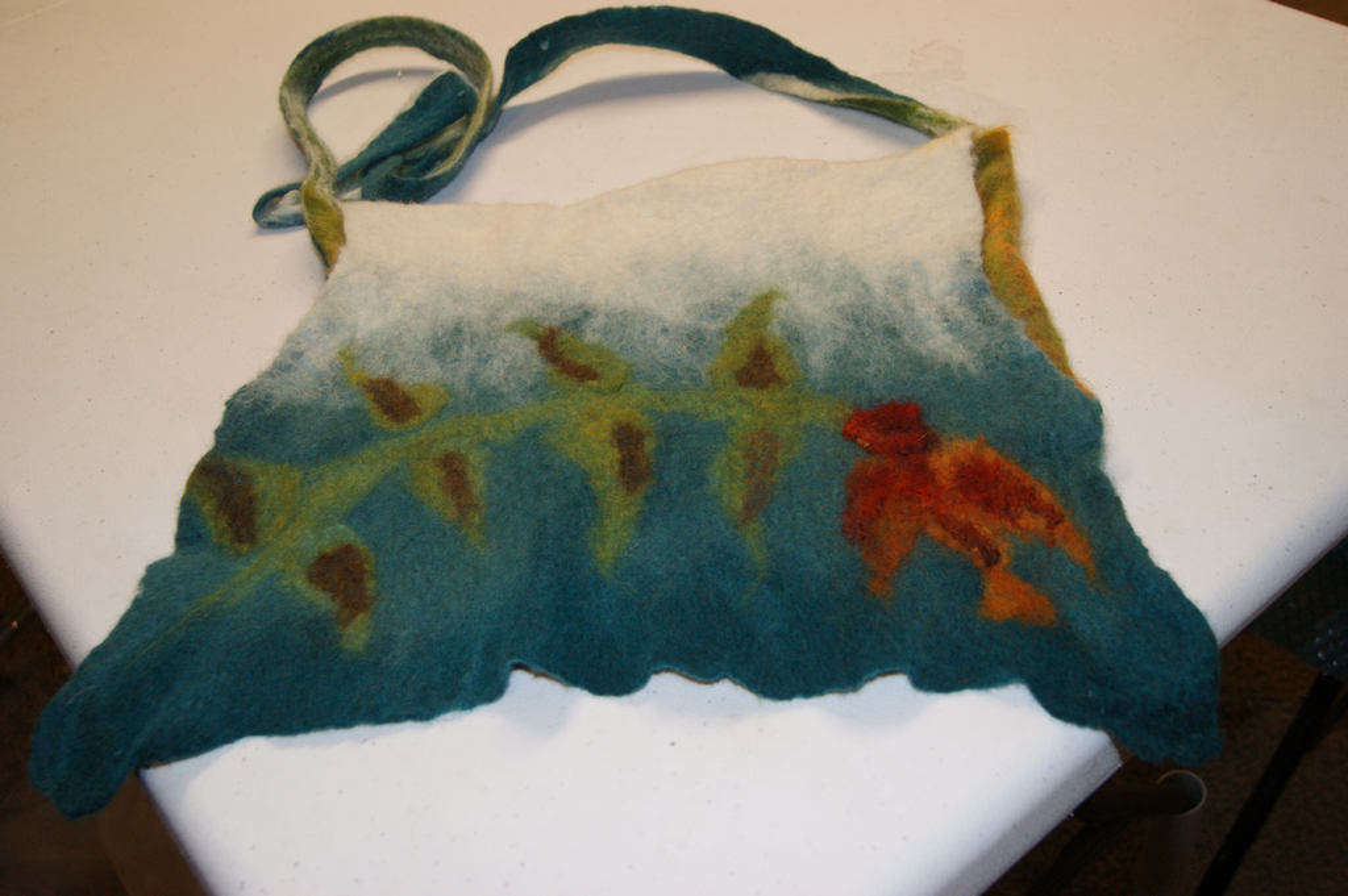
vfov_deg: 36.8
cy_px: 448
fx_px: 1347
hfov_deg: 53.2
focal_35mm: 36
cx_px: 674
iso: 400
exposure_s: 1/60
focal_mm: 24
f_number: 5.6
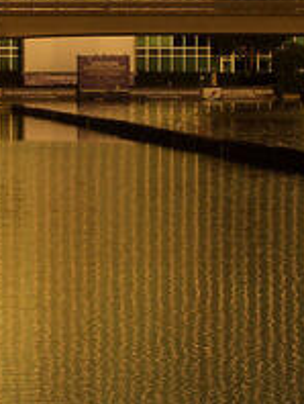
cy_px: 73
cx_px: 53
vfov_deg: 8.2
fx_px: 2828
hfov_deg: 6.1
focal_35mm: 242
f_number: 8
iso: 200
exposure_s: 1/640
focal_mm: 40
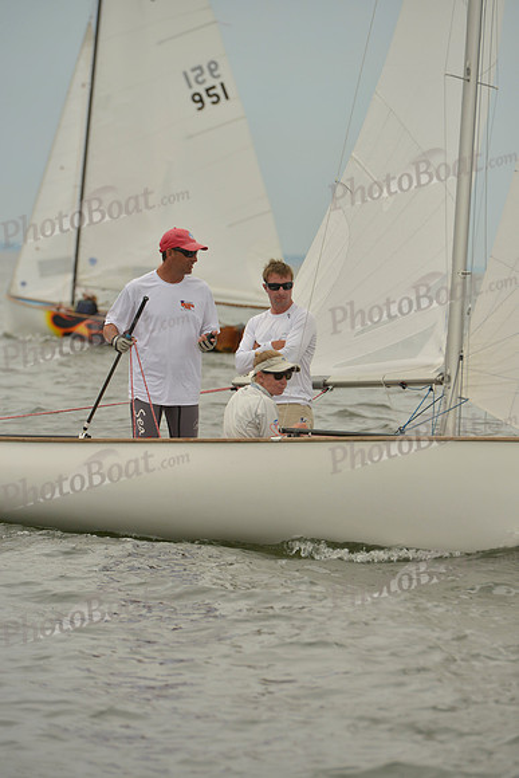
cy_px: 389
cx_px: 260
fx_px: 4322
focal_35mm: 200
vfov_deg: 10.3
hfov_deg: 6.9
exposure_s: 1/2500
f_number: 7.1
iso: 400
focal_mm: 200
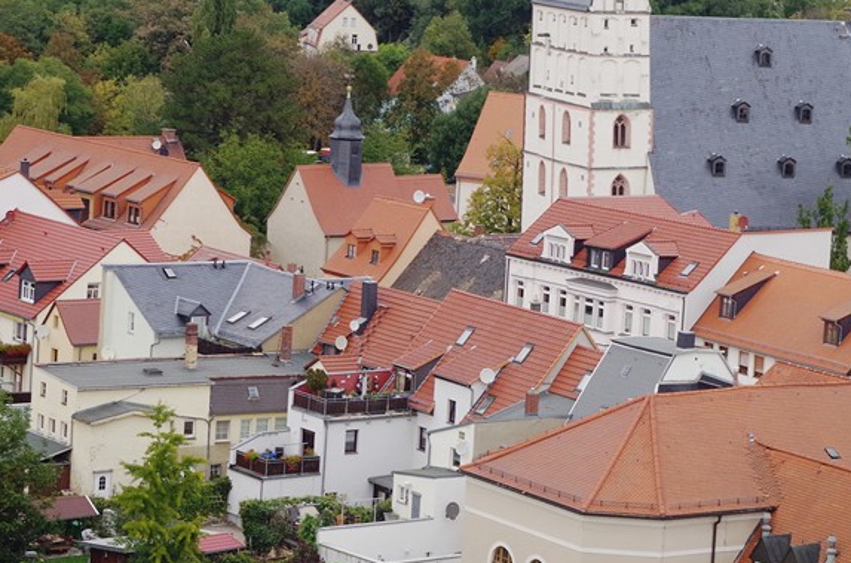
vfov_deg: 10.1
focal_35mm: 134
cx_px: 550
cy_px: 74
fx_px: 3160
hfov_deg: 15.3
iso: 800
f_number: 8
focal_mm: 50
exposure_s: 1/500
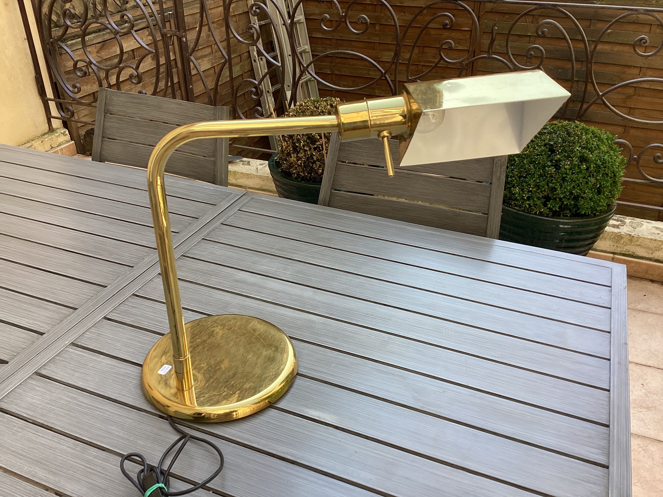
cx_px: 332
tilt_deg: -32.1
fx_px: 594
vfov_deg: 45.4
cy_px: 248
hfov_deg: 58.4
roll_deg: +1.2
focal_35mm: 31
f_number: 2.4
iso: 25
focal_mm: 3.3
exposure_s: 1/177
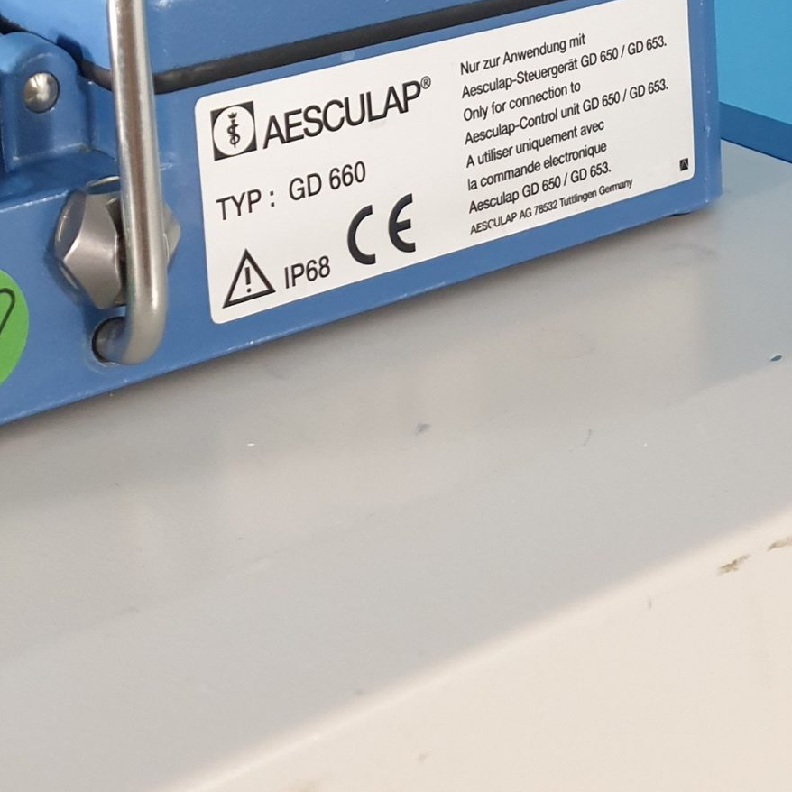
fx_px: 1734
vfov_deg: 22.5
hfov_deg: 24.9
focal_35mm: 67
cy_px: -290
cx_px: 71
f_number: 1.5
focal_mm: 4.3
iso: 320
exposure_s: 1/50
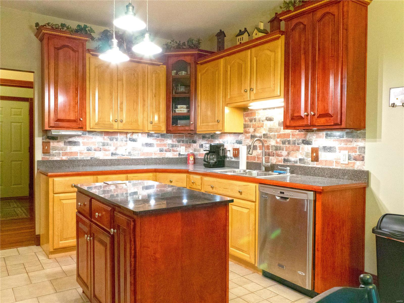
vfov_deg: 49.7
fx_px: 327
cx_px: 202
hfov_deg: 63.4
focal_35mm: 28
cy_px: 152
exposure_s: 1/50
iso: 3200
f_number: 6.3
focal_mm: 14
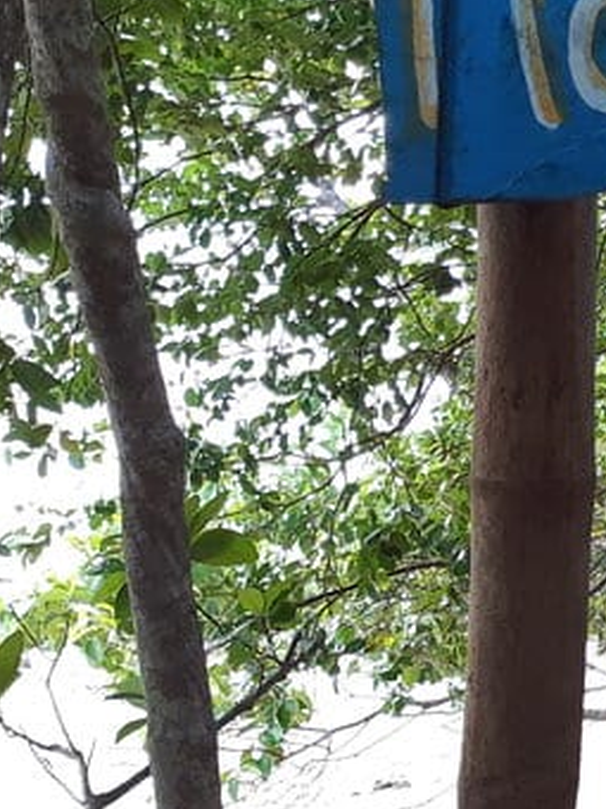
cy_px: 57
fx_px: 2054
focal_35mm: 88
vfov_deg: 21.7
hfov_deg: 13.7
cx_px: 1286
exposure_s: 1/100
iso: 80
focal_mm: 3.93
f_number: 1.7
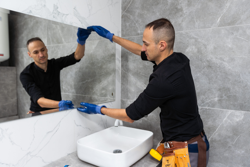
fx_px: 194
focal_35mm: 28
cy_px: 84
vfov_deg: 46.4
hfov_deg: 65.5
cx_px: 125
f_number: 4.5
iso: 200
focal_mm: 28
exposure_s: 1/125
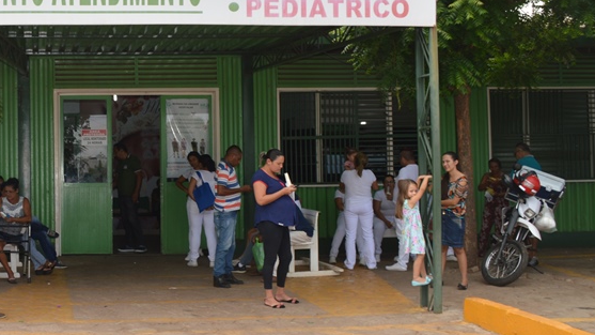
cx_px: 63
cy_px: 139
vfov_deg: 23.0
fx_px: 820
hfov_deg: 37.4
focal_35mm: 52
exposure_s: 1/200
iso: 100
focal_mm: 18
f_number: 8
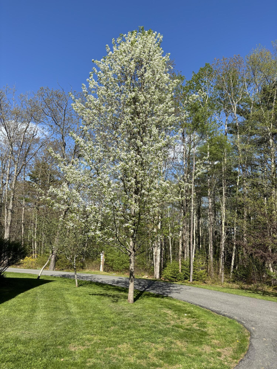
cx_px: 138
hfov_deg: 53.1
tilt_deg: +11.6
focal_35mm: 26
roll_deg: -3.0
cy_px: 184
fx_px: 277
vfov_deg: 67.3
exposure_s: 1/2571
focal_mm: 5.96
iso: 50
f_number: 1.6
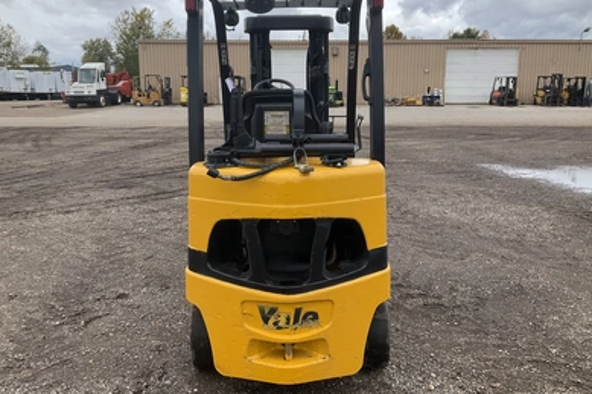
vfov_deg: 42.2
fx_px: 510
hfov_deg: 60.3
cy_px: 170
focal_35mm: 31
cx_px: 297
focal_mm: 3
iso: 25
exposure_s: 1/599
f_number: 1.8
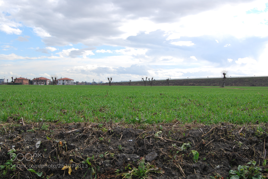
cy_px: 90
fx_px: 347
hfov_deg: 42.3
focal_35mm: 46
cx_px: 134
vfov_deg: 29.0
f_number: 13
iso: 100
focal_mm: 31
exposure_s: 1/60
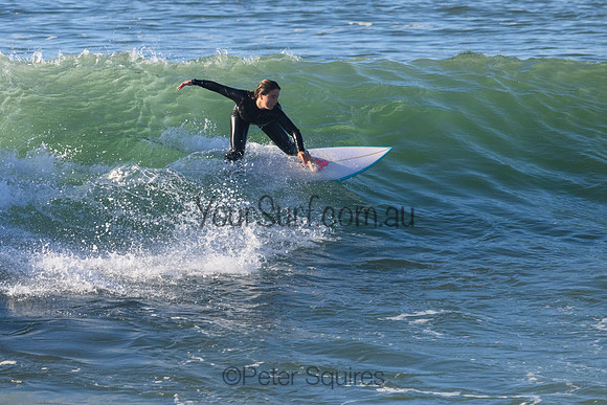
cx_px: 221
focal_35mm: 575
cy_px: 178
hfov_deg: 3.6
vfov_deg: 2.4
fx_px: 9701
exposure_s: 1/2000
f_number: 11
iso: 2200
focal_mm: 450
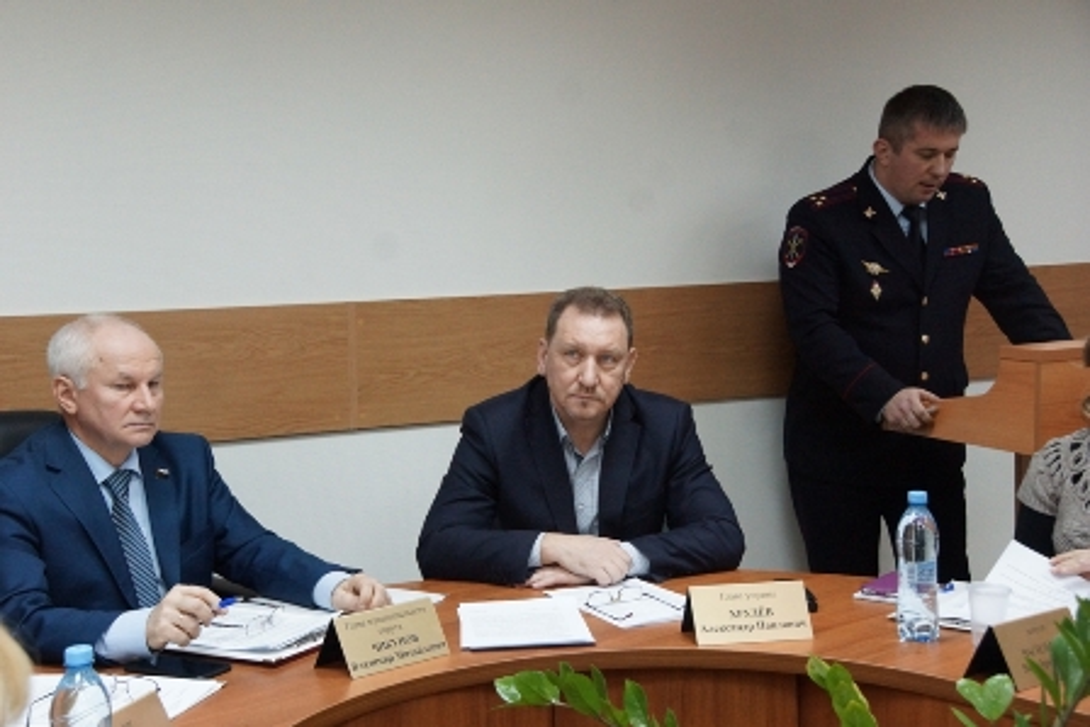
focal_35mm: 52
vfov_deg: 25.8
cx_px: 545
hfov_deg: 37.8
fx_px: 1590
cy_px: 364
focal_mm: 35
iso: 2000
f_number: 5.6
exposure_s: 1/100
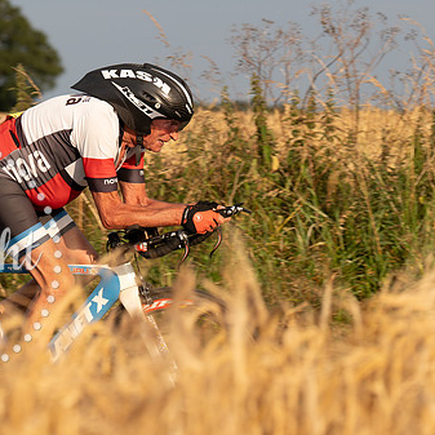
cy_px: 141
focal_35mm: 244
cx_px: 67
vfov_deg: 7.2
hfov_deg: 7.2
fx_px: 3469
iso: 160
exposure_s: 1/800
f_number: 4.5
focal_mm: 111
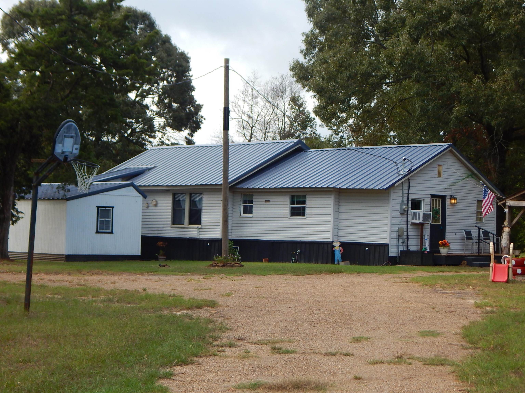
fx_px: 1137
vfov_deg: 19.6
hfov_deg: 26.0
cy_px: 196
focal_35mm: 75
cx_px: 262
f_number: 4.2
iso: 125
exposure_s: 1/320
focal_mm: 13.5
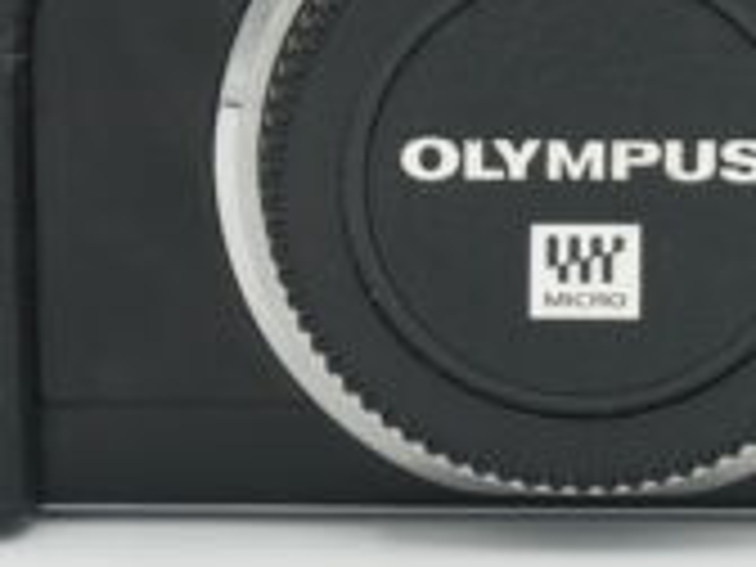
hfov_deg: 9.2
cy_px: 126
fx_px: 4717
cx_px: 522
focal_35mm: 216
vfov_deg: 6.9
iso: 500
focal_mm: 42
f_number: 13
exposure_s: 1/100
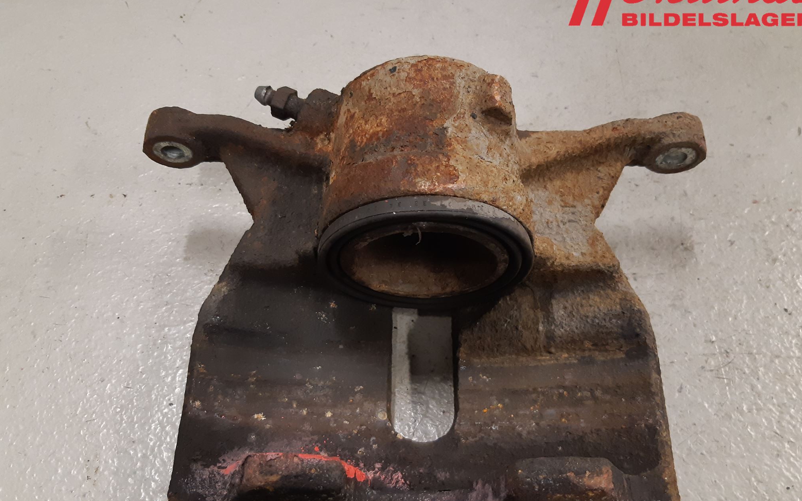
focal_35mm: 28
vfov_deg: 44.5
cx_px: 405
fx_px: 612
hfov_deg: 66.5
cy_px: 264
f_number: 1.7
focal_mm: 3.93
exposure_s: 1/50
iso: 160
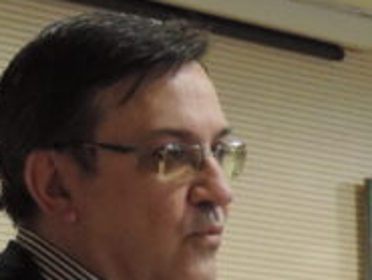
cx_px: 714
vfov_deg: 5.6
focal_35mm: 260
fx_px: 2796
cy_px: 496
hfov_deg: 7.4
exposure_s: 1/25
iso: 400
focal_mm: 8.3
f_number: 3.5
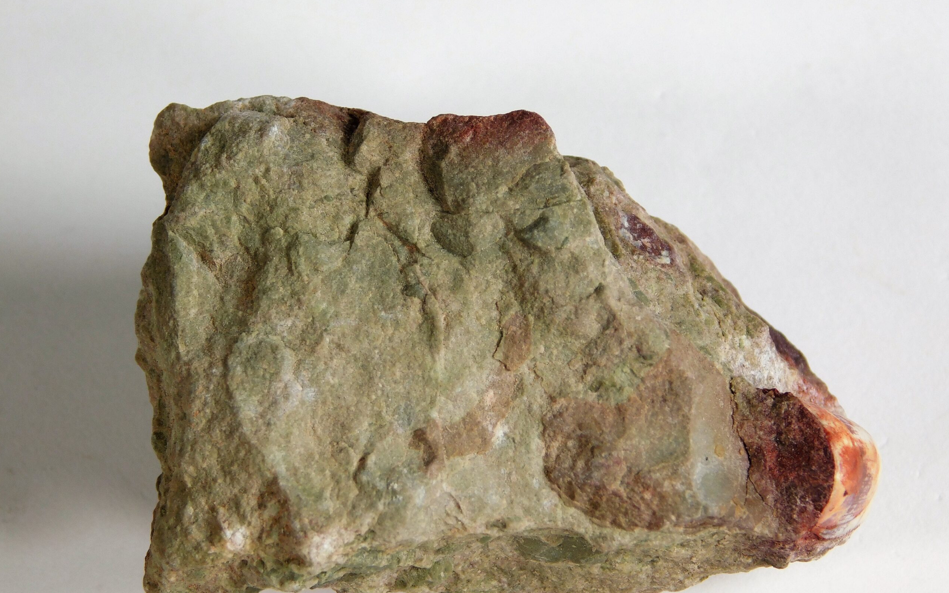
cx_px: 474
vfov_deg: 7.2
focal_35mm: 181
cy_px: 331
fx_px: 4681
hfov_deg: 11.6
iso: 125
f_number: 5.3
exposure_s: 1/160
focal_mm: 30.1
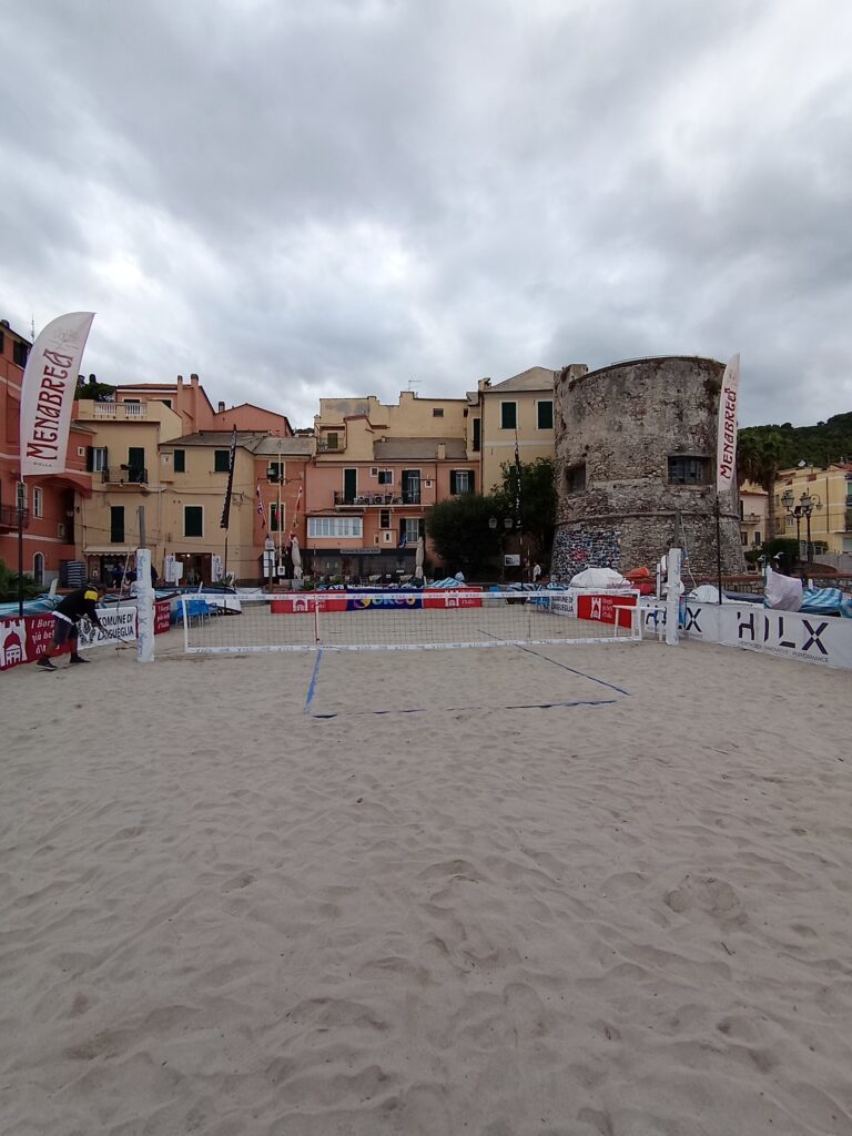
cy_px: 568
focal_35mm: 17
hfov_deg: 74.7
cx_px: 426
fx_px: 558
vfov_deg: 91.0
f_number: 2.2
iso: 100
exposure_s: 1/186
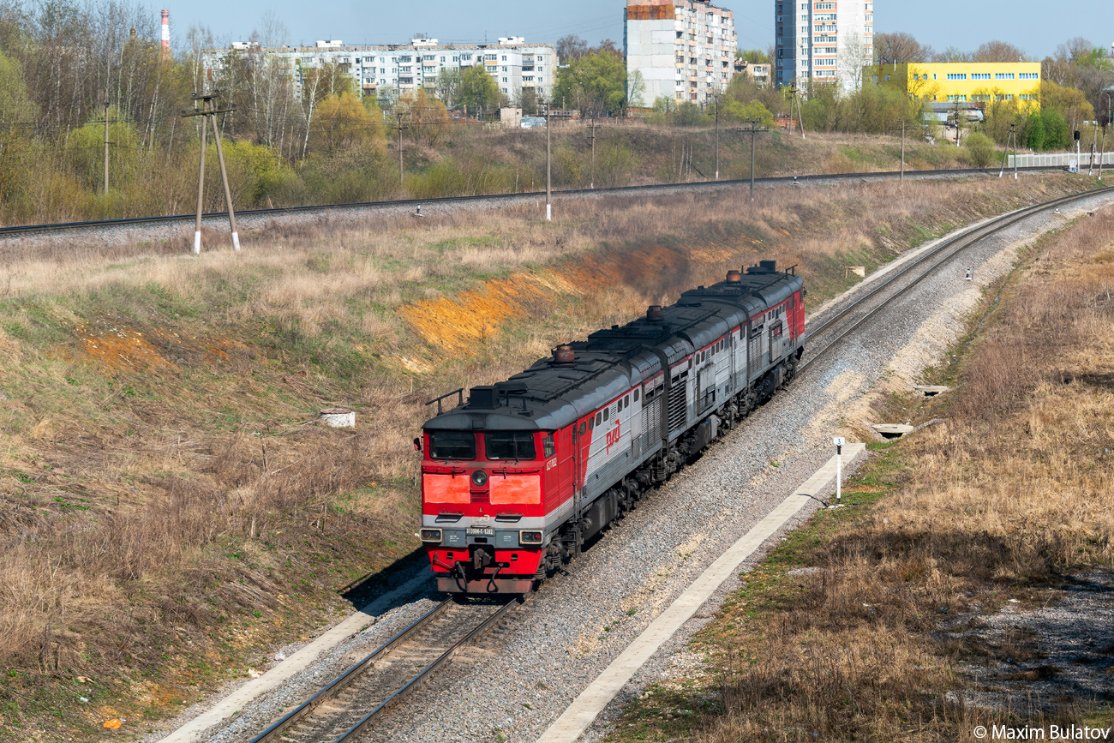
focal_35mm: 82
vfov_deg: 16.6
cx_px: 557
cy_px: 372
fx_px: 2553
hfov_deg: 24.6
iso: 100
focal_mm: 55
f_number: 8
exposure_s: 1/250
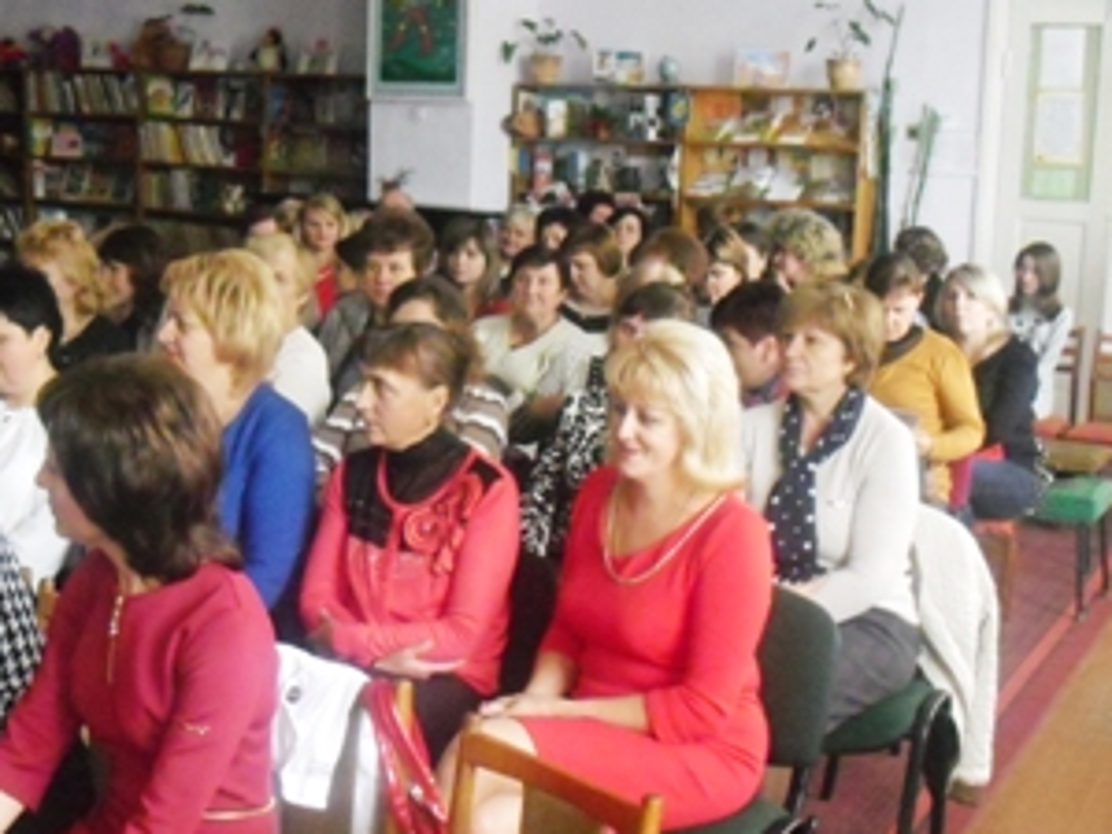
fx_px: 1735
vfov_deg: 27.0
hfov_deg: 35.3
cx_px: 404
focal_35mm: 54
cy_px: 478
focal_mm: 6.3
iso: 800
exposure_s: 1/50
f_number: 3.1
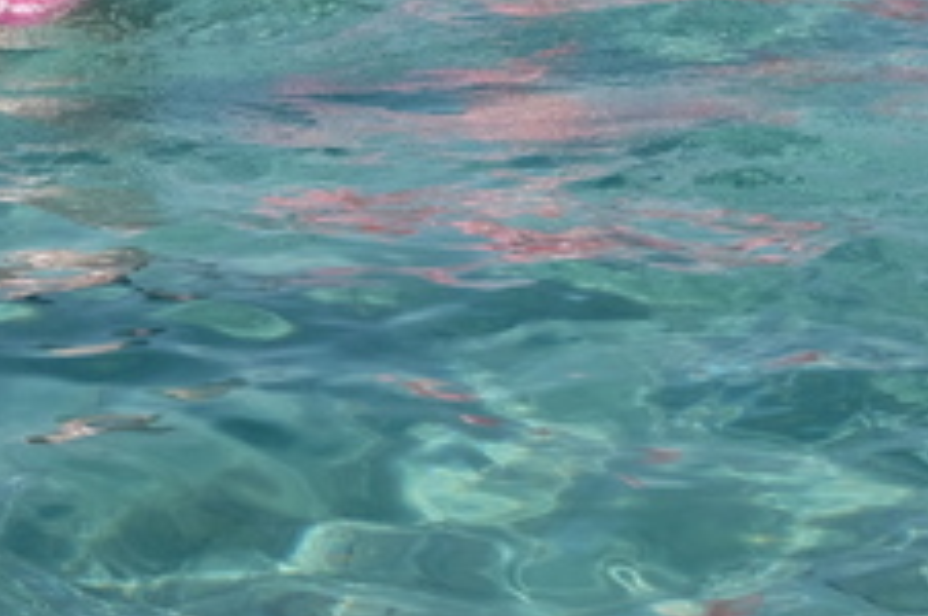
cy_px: -368
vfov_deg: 10.6
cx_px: -172
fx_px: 3192
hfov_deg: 15.9
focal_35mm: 124
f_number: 4
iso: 200
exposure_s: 1/400
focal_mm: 23
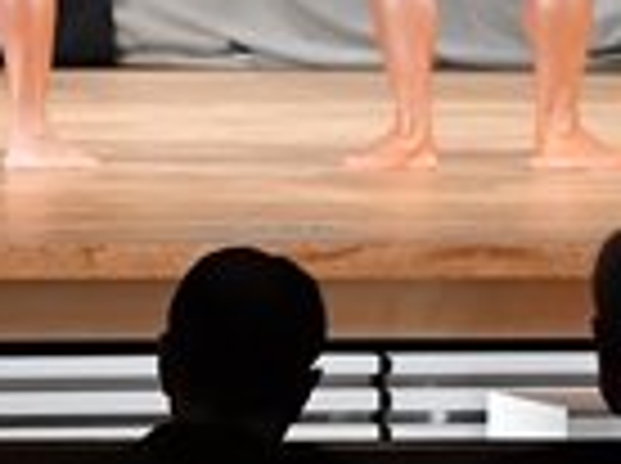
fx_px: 11927
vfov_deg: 2.2
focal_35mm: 666
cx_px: -83
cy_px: -396
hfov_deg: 3.0
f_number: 5.6
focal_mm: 82
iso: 5600
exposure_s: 1/400
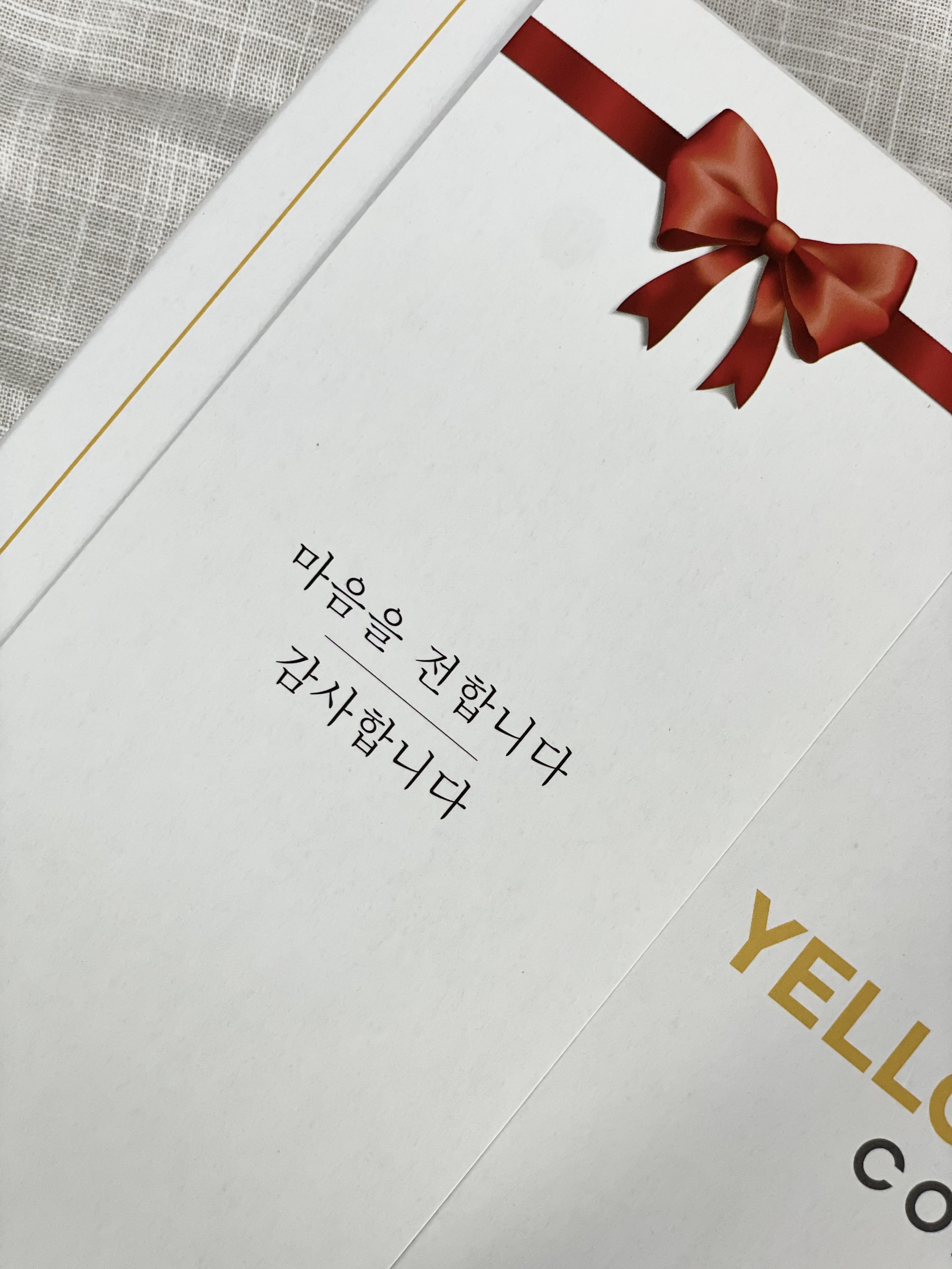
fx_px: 1907
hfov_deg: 28.0
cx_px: 476
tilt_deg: -85.5
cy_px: 634
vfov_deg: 36.8
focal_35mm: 52
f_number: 2
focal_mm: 6
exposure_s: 1/120
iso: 80
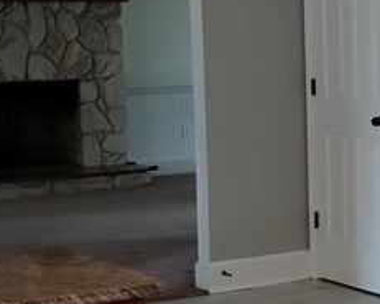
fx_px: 1361
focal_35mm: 121
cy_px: 138
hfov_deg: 14.7
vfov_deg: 12.8
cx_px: 578
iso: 372
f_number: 1.8
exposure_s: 1/40
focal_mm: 4.27
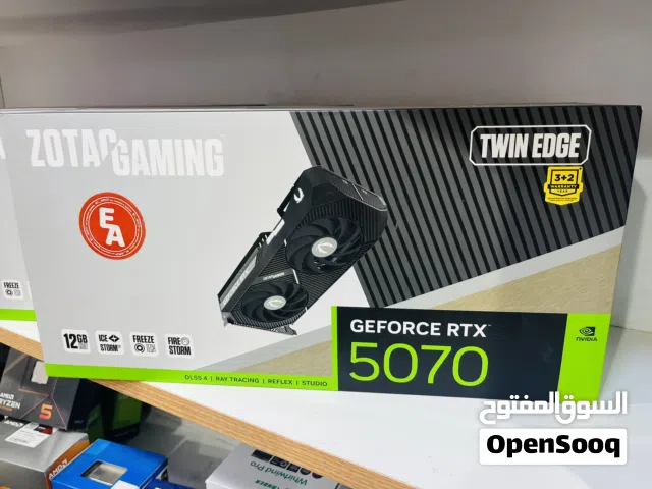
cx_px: 326
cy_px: 244
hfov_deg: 67.3
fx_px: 490
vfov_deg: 53.1
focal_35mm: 26
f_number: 1.6
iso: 100
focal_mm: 5.1
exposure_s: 1/100
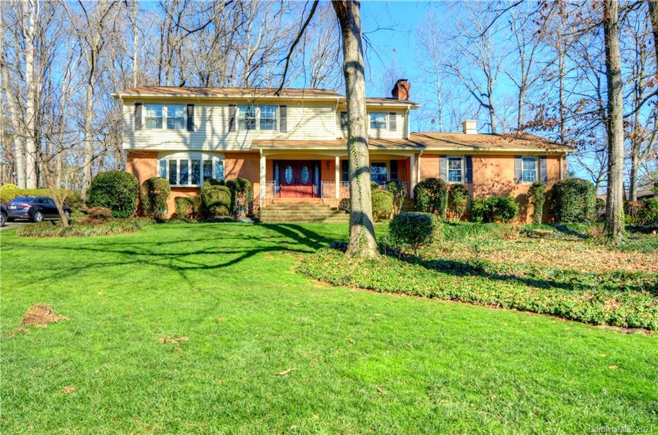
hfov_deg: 77.5
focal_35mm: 22
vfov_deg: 55.9
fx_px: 410
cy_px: 218
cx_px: 329
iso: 200
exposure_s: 1/400
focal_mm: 15
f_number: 8
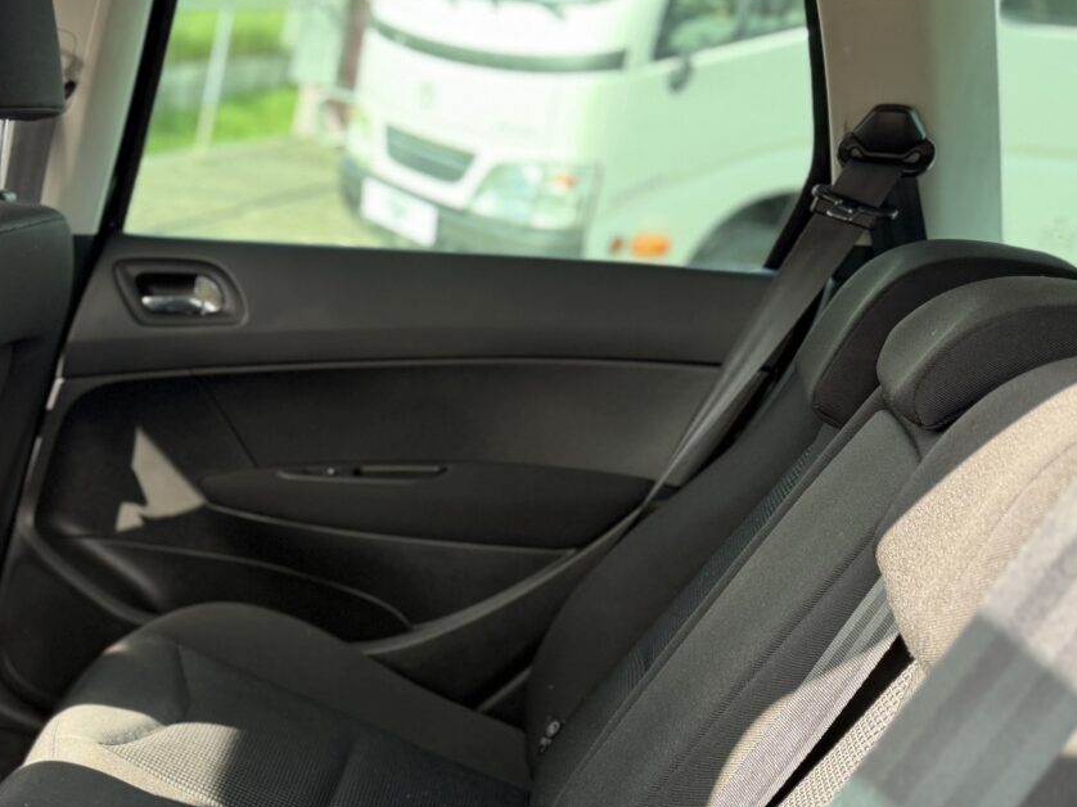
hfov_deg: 31.9
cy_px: 659
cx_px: -31
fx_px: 1711
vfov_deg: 26.0
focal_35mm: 55
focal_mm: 6.76
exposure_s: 1/178
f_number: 1.78
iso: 80
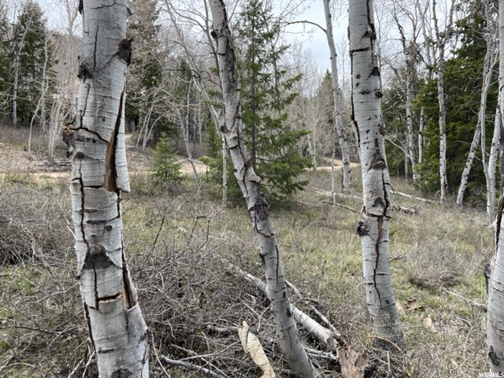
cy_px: 189
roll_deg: +2.7
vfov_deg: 53.1
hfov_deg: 67.3
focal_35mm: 26
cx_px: 252
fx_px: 379
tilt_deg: -4.9
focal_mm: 4.2
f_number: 1.6
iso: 32
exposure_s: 1/1147
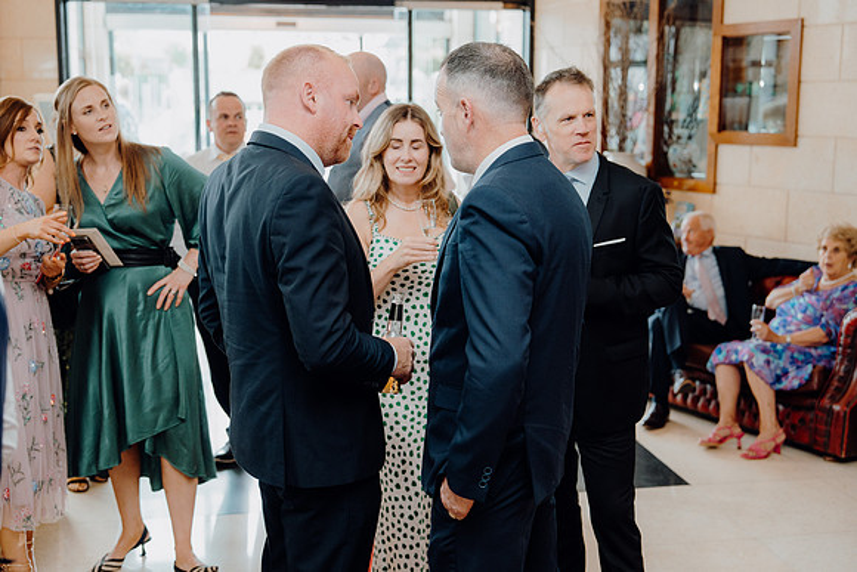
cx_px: 428
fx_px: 1095
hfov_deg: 42.7
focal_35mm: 46
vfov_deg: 29.3
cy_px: 286
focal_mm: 46
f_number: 2.8
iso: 1250
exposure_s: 1/200
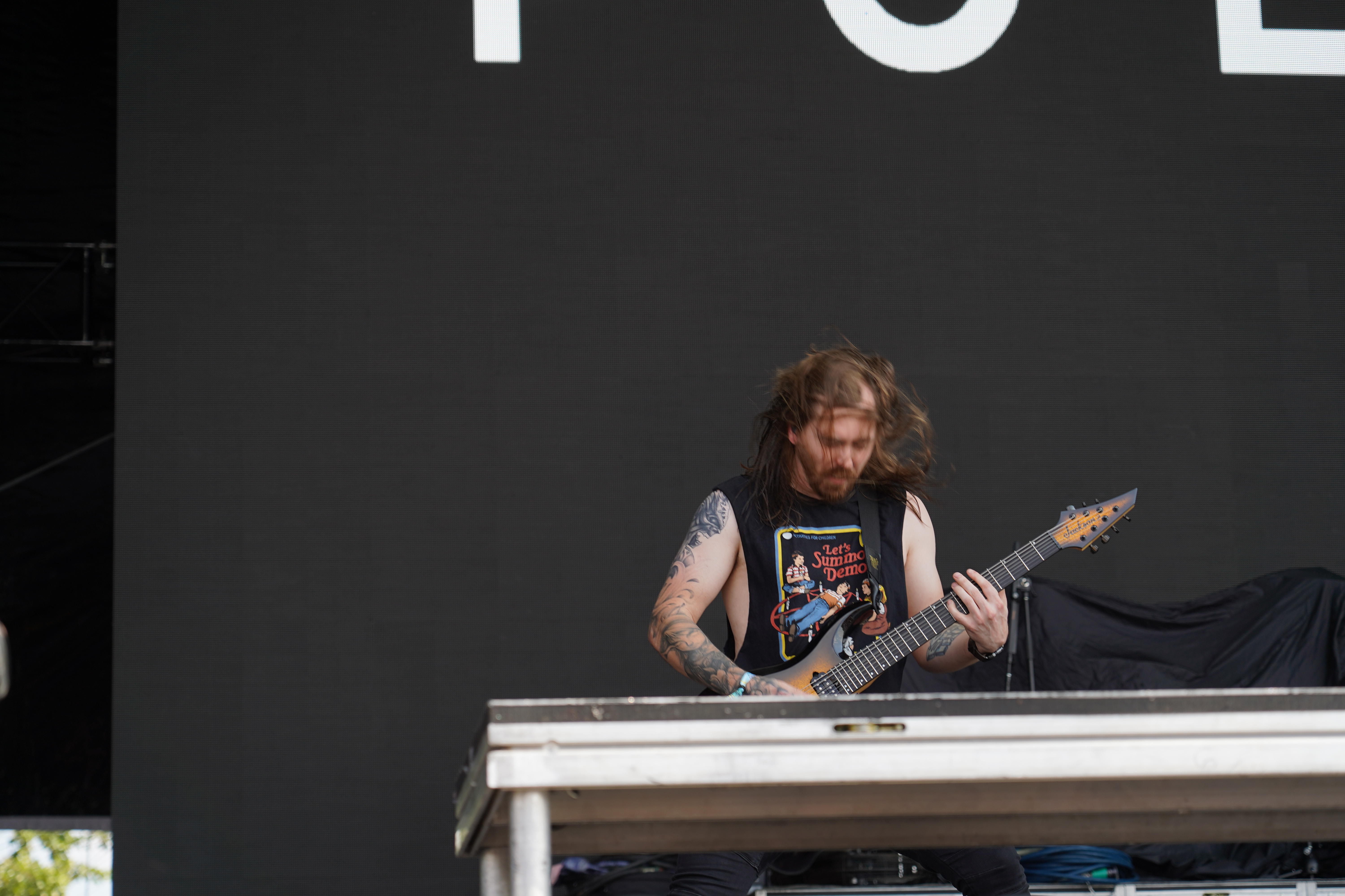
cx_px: 672
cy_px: 448
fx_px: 3923
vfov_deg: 13.0
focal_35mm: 105
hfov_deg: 19.5
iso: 100
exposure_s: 1/200
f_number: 5
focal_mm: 105
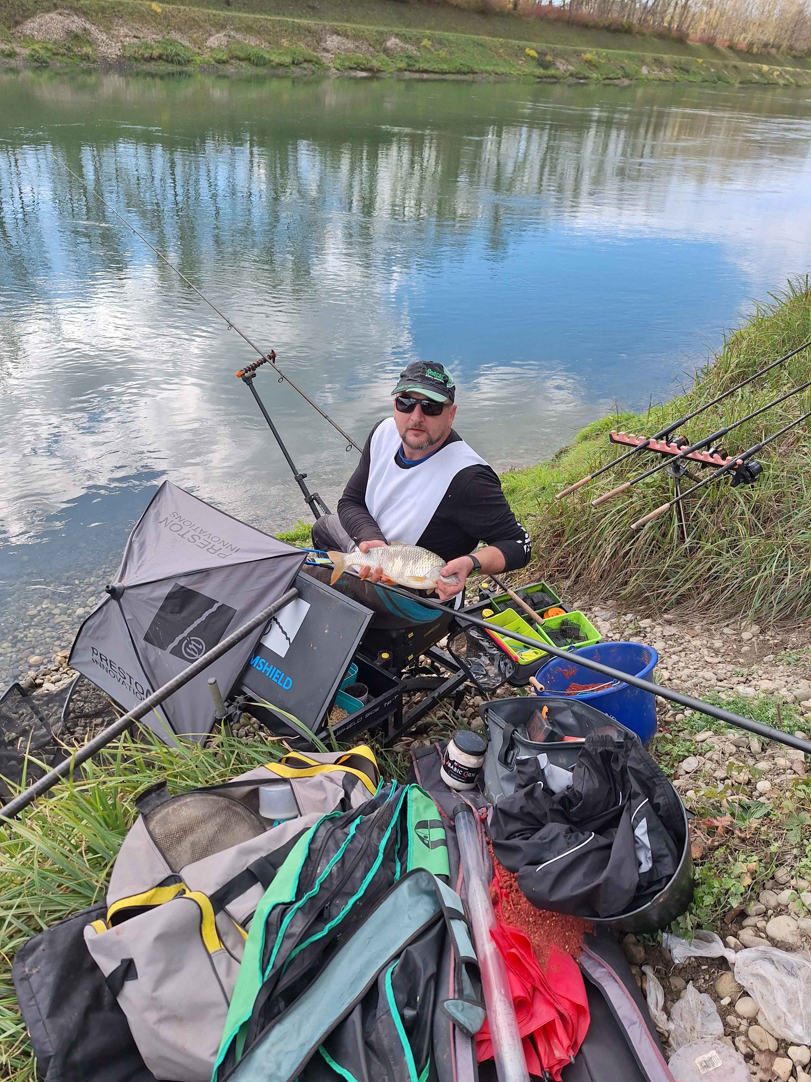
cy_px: 541
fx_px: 718
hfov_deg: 58.9
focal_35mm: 23
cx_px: 406
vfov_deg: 73.9
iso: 40
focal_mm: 5.54
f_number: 1.8
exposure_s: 1/894
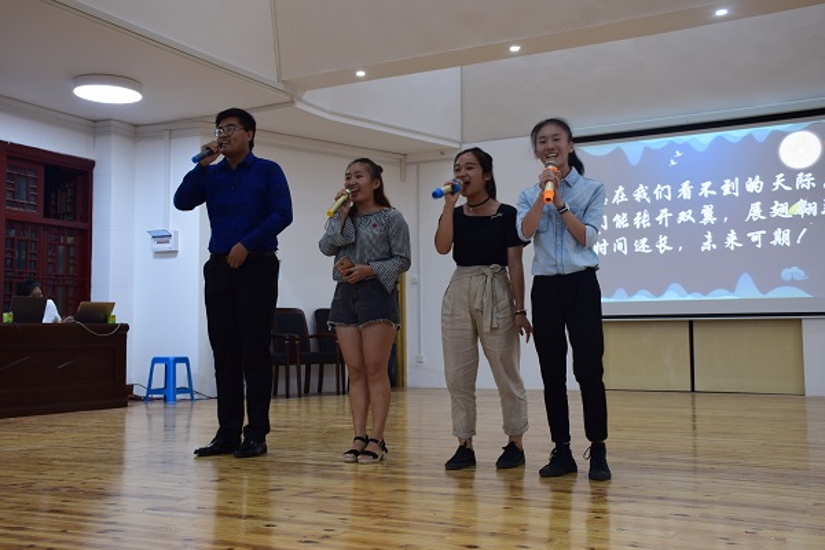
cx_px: 412
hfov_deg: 47.9
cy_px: 275
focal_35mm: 40
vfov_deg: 33.0
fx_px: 928
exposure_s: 1/20
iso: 400
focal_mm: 27
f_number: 6.3
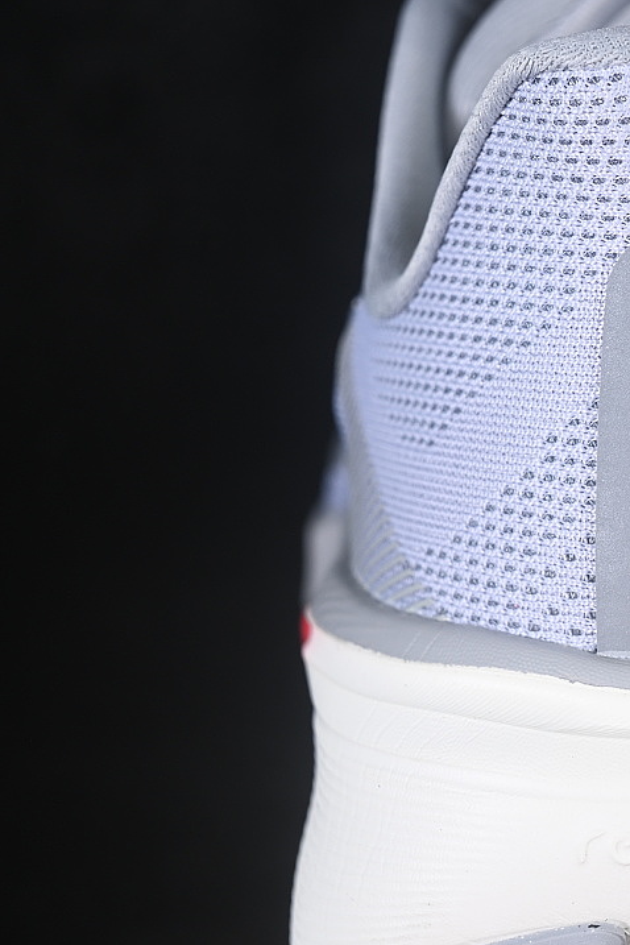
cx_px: 691
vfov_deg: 18.1
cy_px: 473
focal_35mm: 113
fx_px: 2966
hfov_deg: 11.9
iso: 160
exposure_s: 1/80
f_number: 7.1
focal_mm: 50
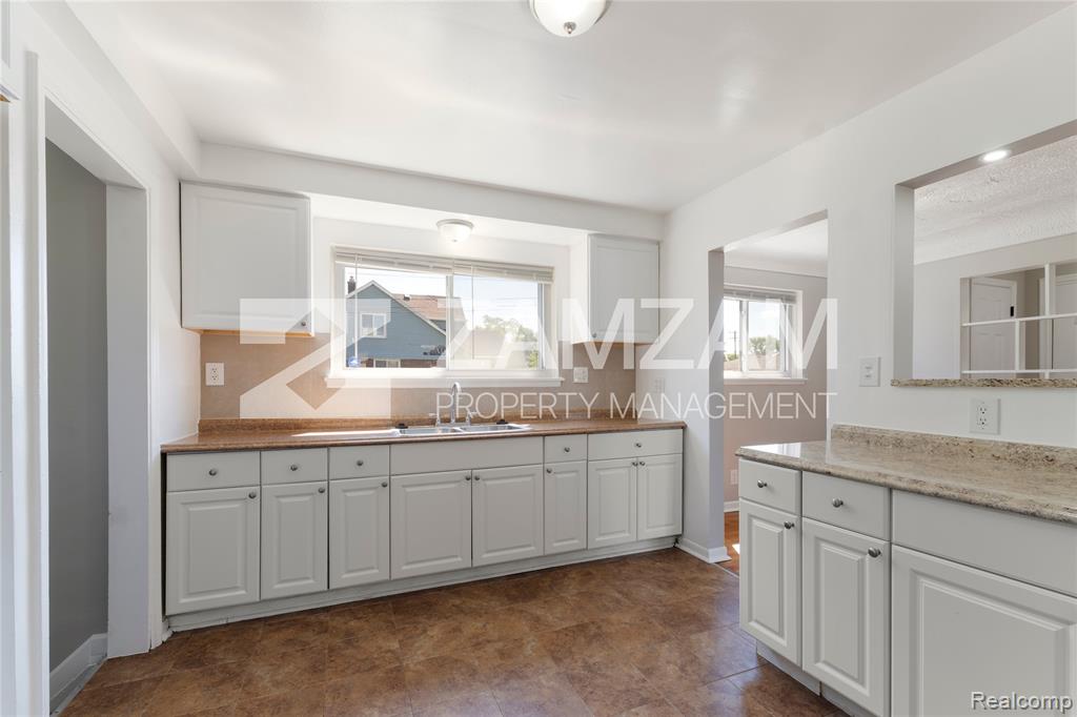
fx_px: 449
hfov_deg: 100.4
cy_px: 358
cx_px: 538
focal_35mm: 15
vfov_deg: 77.3
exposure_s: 1/8
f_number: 8
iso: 100
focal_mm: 10
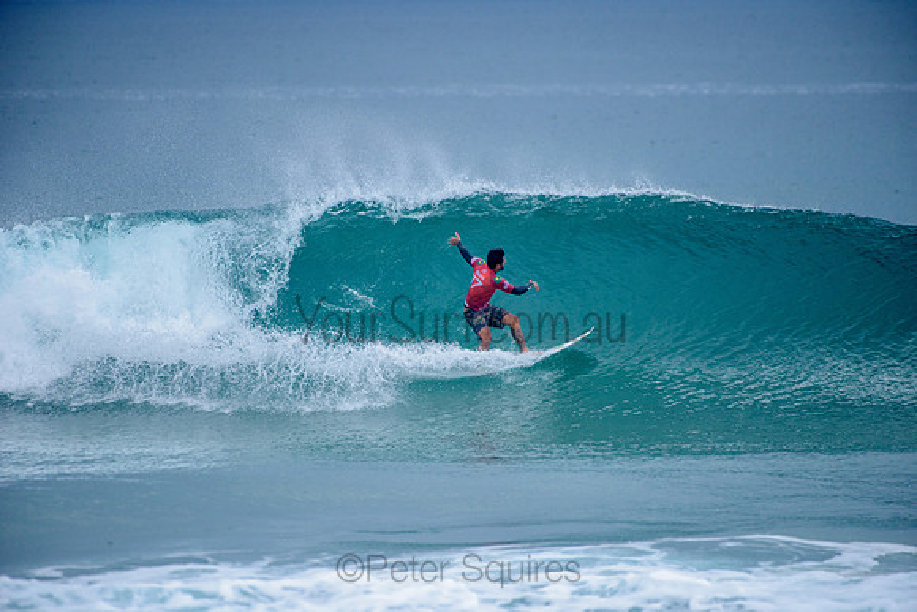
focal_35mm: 500
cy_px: 306
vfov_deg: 2.8
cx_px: 458
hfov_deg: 4.1
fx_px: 12738
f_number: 5.6
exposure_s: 1/2000
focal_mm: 500
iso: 450
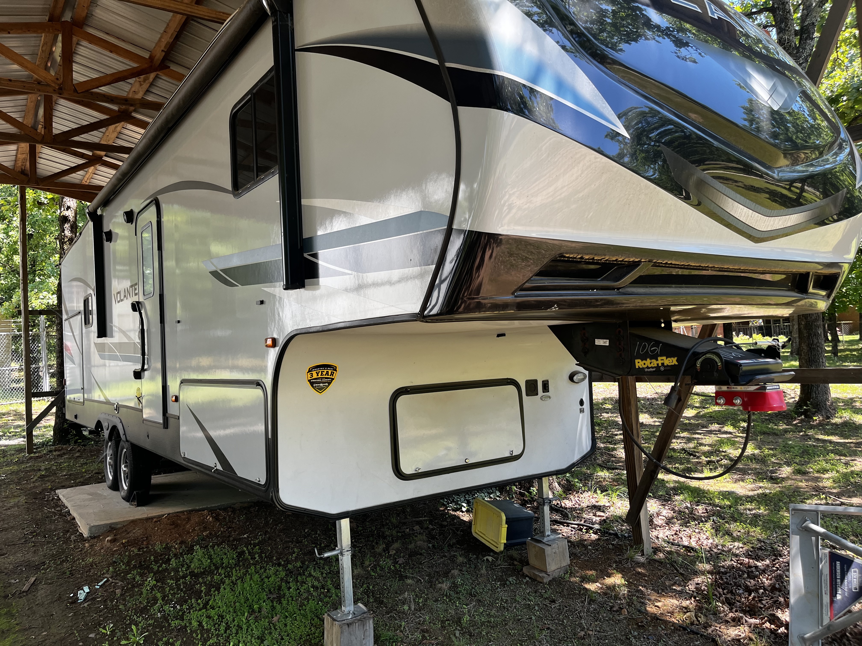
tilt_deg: -0.2
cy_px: 323
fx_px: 647
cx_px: 431
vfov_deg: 53.1
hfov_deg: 67.3
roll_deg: +2.7
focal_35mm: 26
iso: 40
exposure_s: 1/261
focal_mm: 5.1
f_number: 1.6
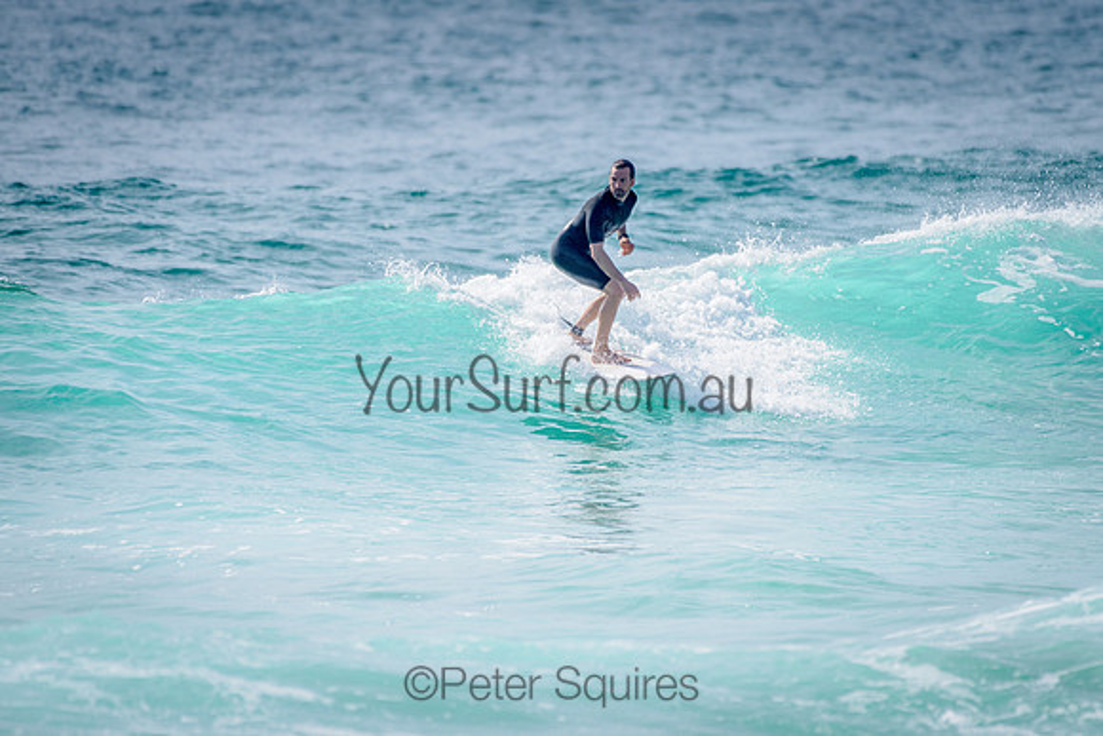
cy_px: 334
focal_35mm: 613
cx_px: 571
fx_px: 18785
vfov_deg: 2.2
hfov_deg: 3.4
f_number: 5.6
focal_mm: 500
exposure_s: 1/2000
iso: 125
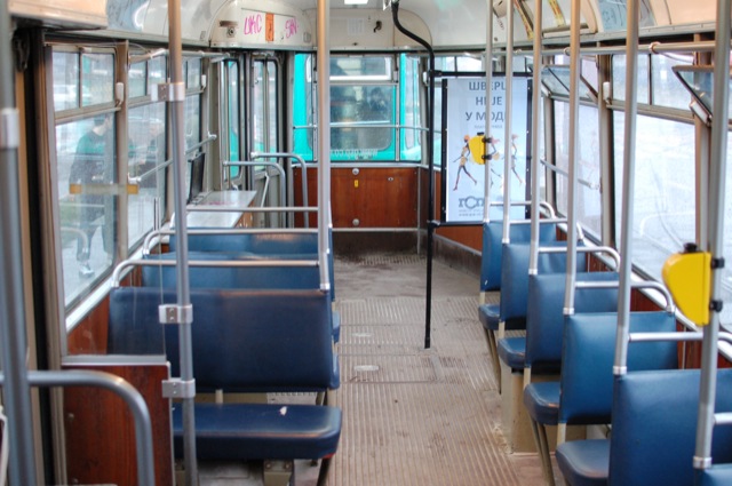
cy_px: 243
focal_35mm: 52
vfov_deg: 25.7
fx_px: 1066
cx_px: 366
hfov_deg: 37.9
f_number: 3.2
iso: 800
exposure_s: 1/40
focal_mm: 35
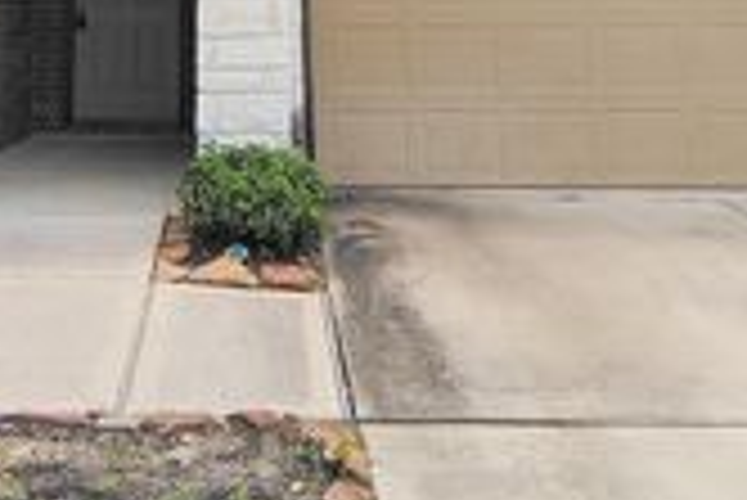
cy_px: -209
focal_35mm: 50
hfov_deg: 38.9
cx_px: 220
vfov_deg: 22.9
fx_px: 1038
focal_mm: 2.13
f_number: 2.2
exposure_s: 1/1105
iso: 100
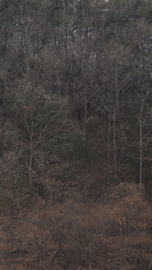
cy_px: 194
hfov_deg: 5.8
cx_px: -268
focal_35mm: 197
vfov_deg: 10.9
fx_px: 1411
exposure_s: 1/100
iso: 100
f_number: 10
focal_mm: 60
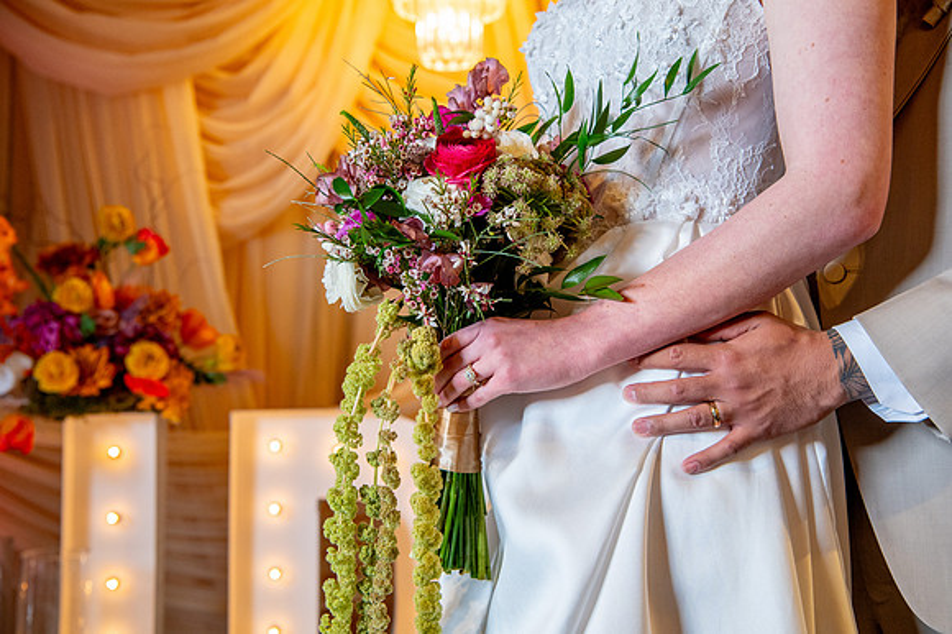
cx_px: 482
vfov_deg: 27.4
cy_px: 317
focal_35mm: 49
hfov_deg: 40.2
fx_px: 1299
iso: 2000
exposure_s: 1/320
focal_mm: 48
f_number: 5
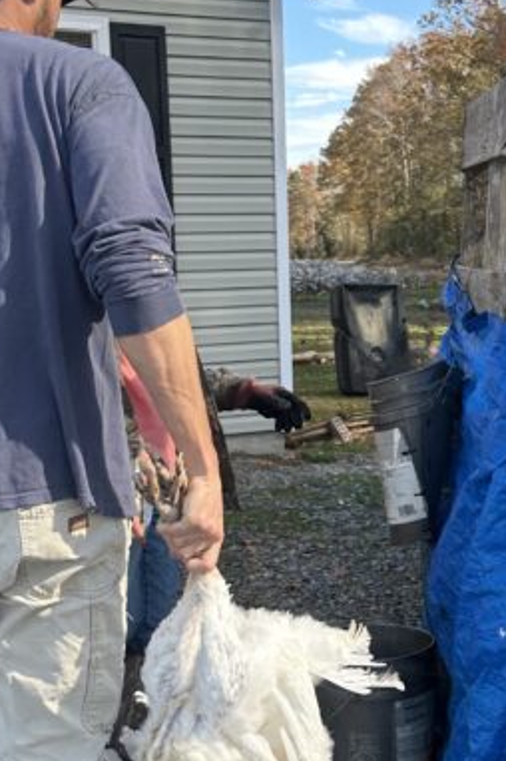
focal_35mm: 67
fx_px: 1415
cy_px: 484
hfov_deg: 20.2
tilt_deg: -8.8
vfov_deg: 30.0
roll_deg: +0.0
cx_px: 319
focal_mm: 6.86
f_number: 1.78
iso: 80
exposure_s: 1/1062
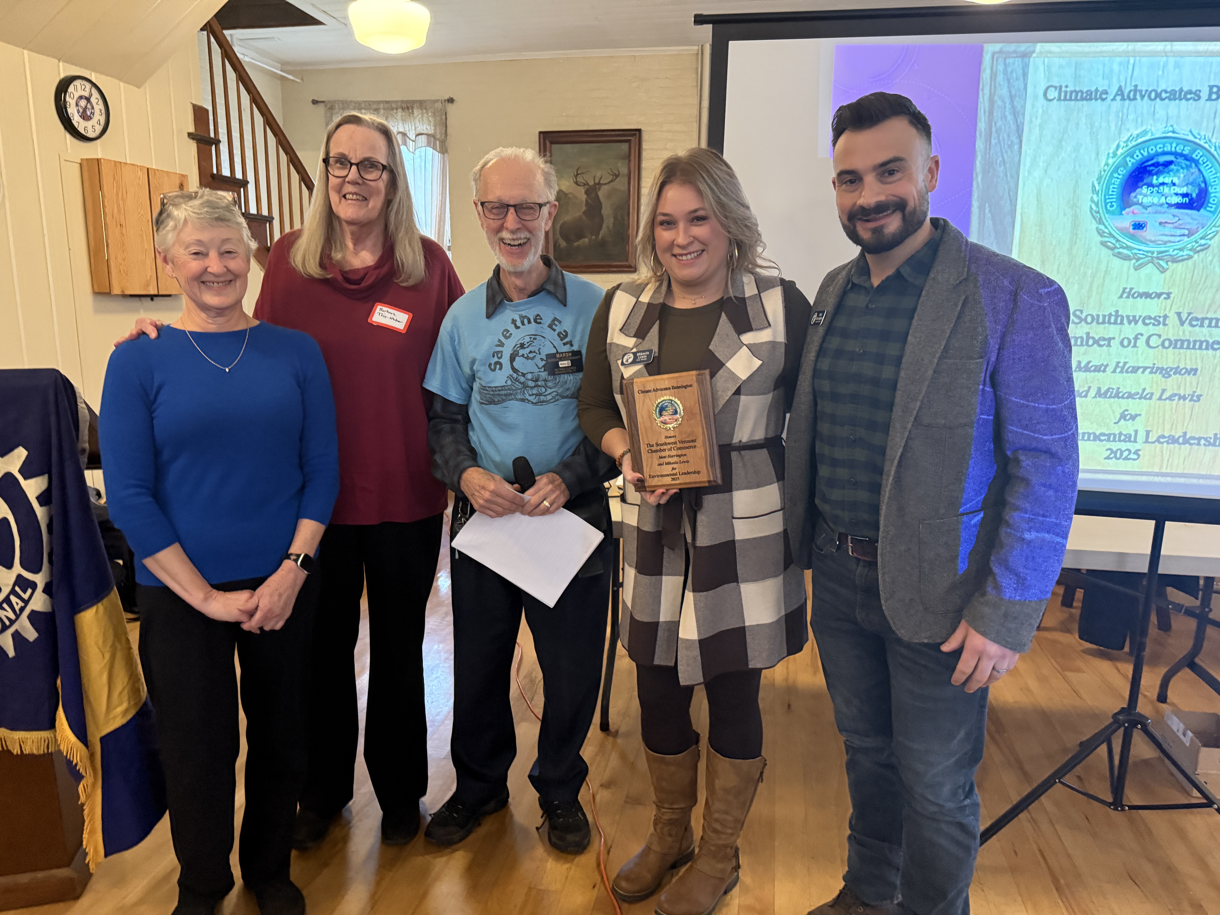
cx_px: 610
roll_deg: -1.0
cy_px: 458
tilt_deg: -11.6
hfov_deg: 71.6
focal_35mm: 24
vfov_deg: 56.8
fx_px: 846
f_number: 1.78
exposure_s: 1/40
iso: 800
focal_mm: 6.76
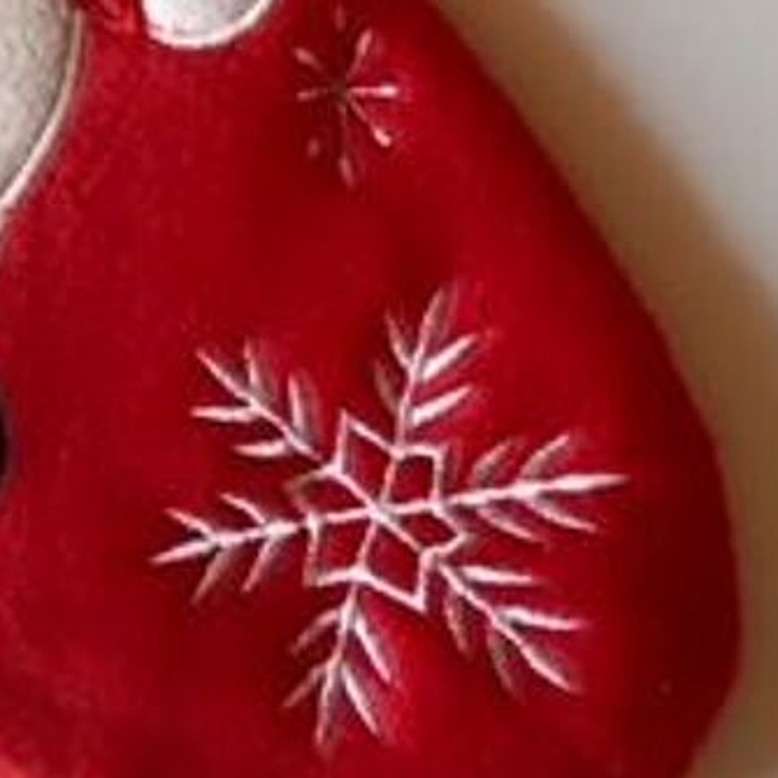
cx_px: -128
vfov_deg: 15.1
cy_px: -570
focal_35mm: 102
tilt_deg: -82.2
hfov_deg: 16.4
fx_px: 2594
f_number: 2.2
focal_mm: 4.15
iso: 80
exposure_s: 1/33
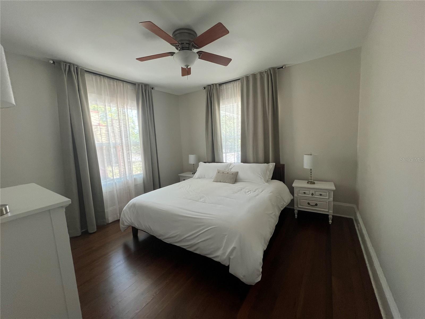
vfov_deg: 89.9
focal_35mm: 13
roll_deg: +2.7
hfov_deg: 106.2
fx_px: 160
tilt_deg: -5.7
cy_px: 160
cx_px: 212
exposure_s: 1/120
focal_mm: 1.57
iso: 250
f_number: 1.8
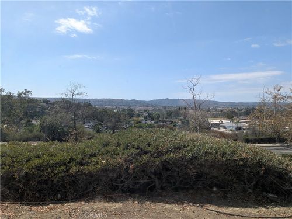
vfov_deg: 56.8
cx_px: 146
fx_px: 202
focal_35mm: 24
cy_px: 110
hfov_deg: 71.6
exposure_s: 1/1133
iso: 29
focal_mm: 4.53
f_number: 1.7
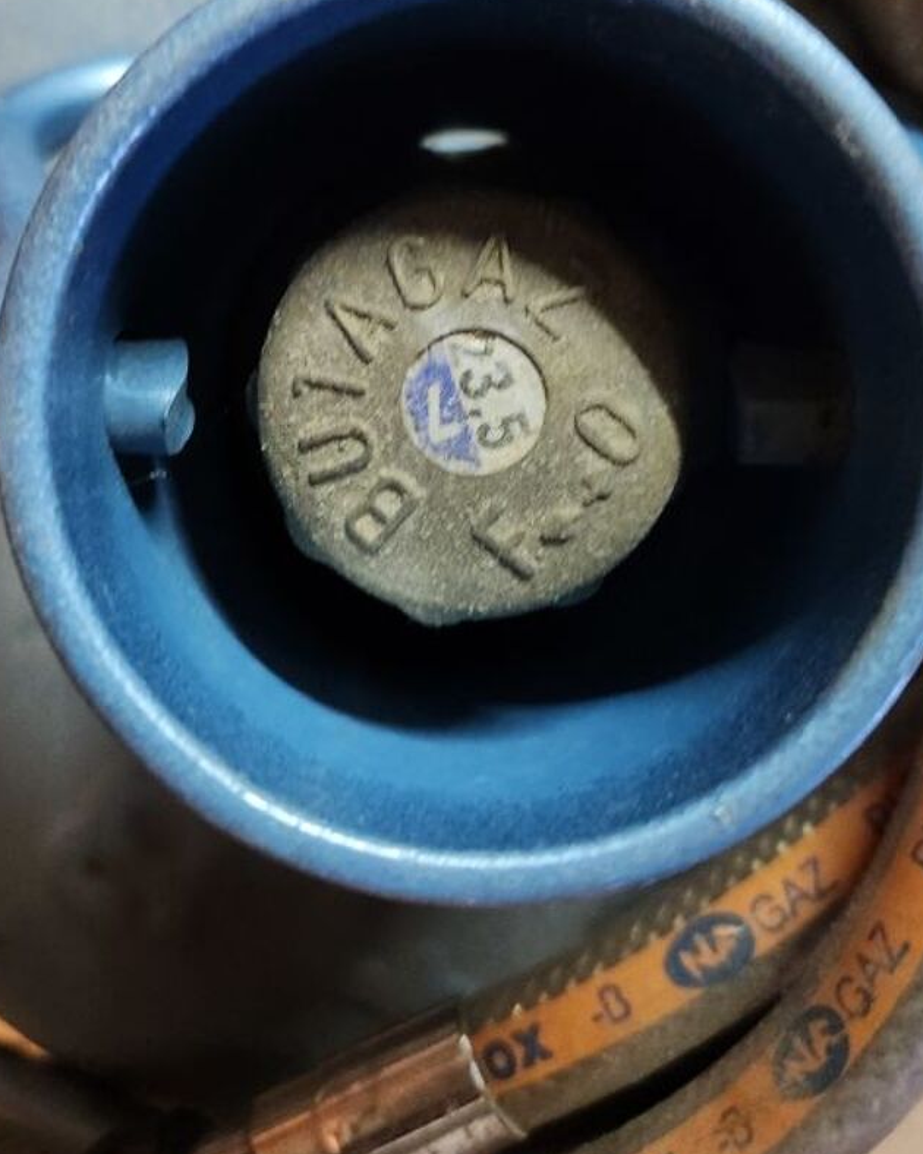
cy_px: 323
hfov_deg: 39.1
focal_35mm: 38
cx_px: 410
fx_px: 1298
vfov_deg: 46.6
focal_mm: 5.4
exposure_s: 1/25
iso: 800
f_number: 1.8
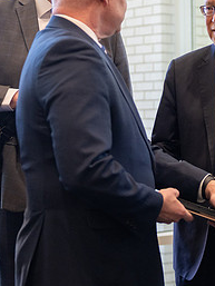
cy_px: 130
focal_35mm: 113
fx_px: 935
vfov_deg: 17.4
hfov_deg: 13.0
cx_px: 177
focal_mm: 52
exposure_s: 1/320
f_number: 2.8
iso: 1250
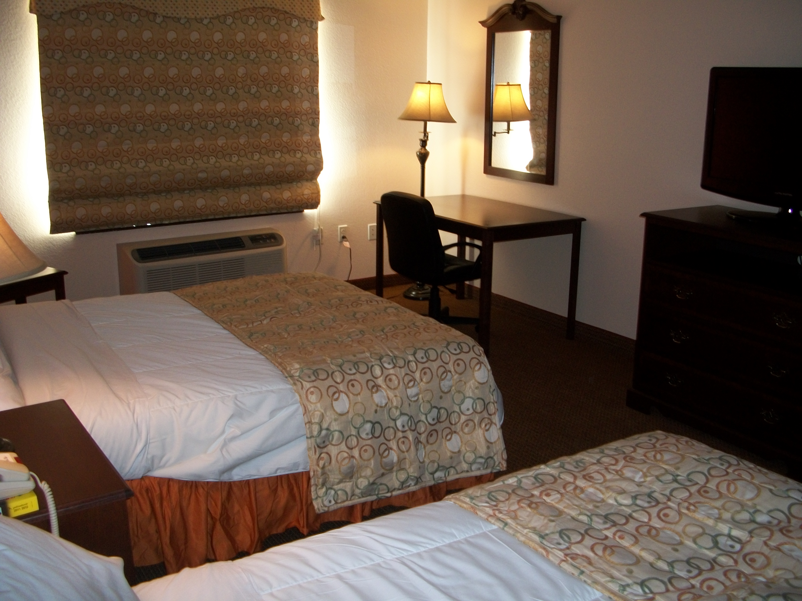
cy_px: 300
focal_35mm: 35
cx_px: 401
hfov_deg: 52.6
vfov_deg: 40.7
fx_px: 811
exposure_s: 1/30
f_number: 3.1
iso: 160
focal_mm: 6.3
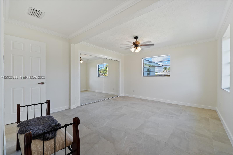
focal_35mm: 15
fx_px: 97
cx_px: 116
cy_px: 78
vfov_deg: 77.3
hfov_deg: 100.4
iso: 200
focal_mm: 10
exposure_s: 1/30
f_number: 6.3
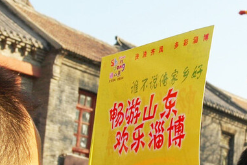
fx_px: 713
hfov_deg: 19.5
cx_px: 178
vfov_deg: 13.1
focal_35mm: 104
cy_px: 113
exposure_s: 1/400
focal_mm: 22
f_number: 8
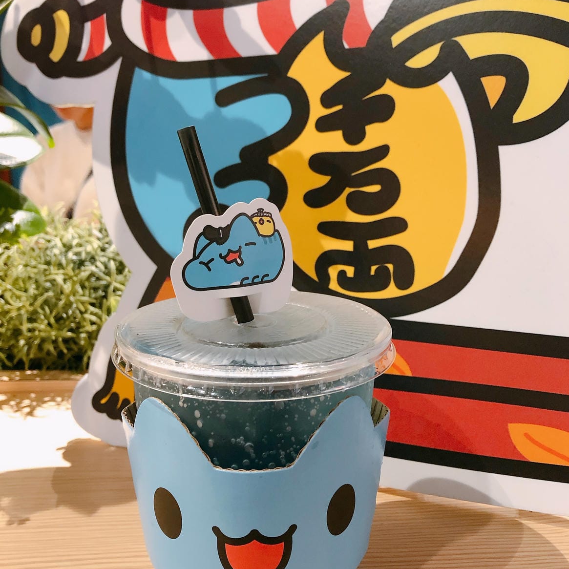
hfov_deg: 48.5
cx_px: 285
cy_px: 297
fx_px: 632
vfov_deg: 48.4
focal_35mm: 34
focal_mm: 3.99
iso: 80
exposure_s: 1/15
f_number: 1.8
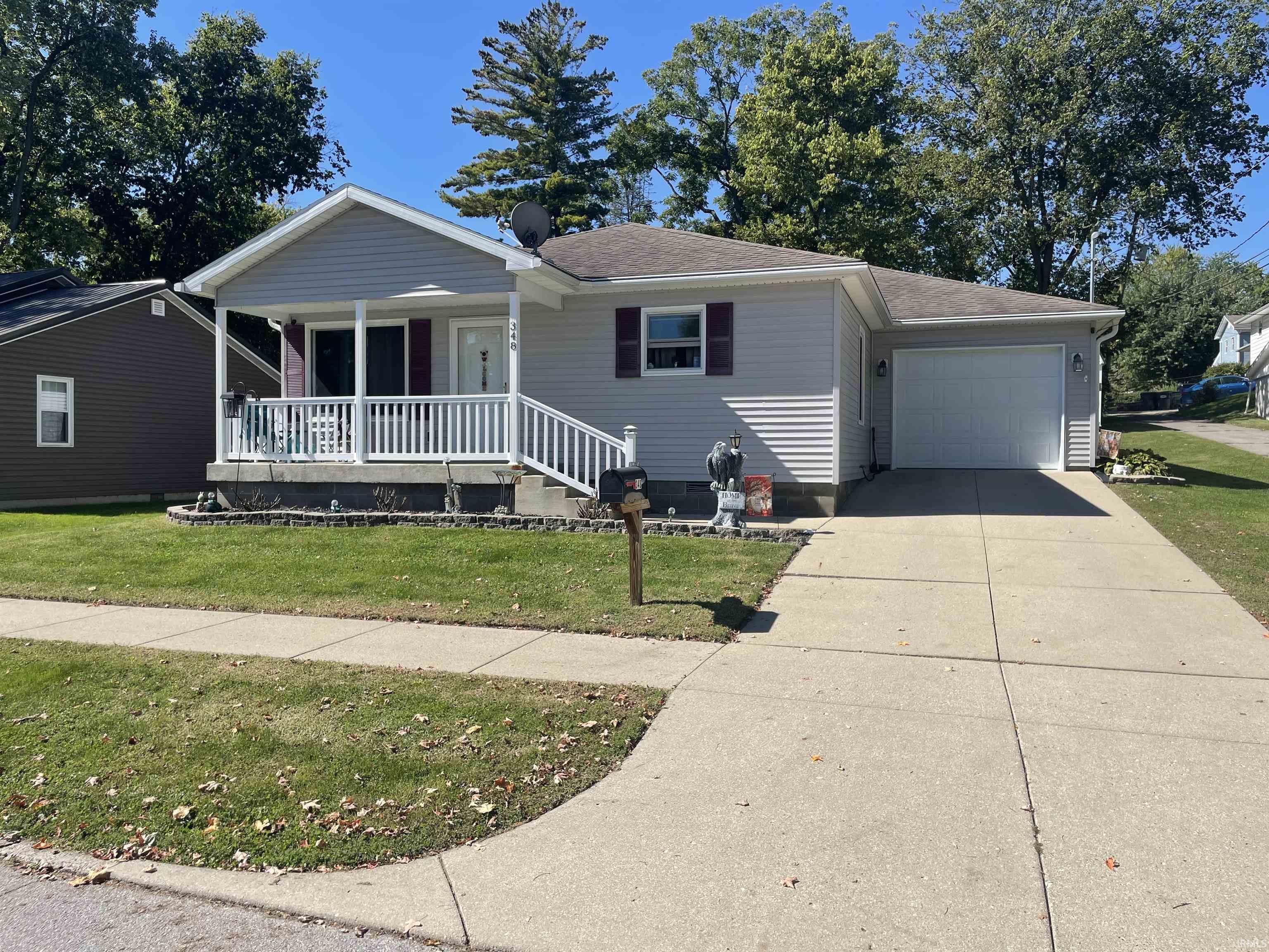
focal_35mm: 26
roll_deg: -0.3
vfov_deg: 53.1
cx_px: 634
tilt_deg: -0.2
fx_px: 953
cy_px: 476
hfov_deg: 67.3
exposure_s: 1/2959
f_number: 1.6
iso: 32
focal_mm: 4.2
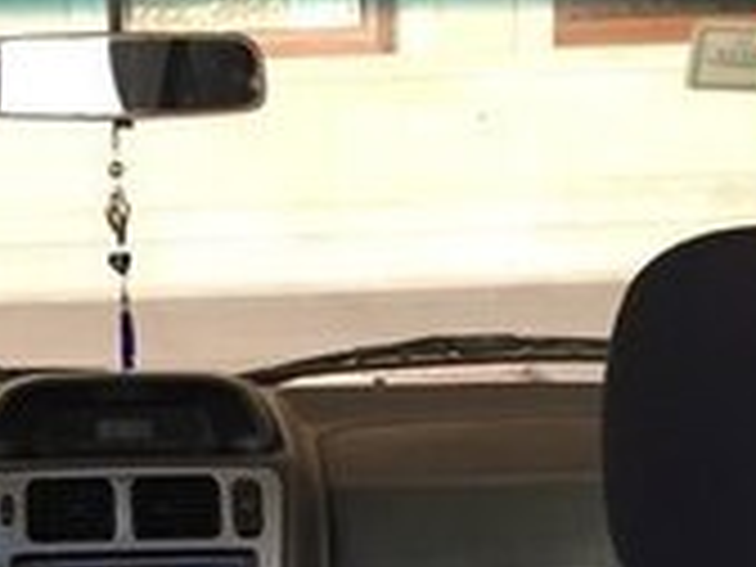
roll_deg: -0.9
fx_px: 2490
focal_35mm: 114
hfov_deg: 17.1
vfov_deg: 12.6
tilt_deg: -17.5
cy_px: 749
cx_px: 148
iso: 64
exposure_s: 1/33
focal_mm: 4.15
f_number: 2.2
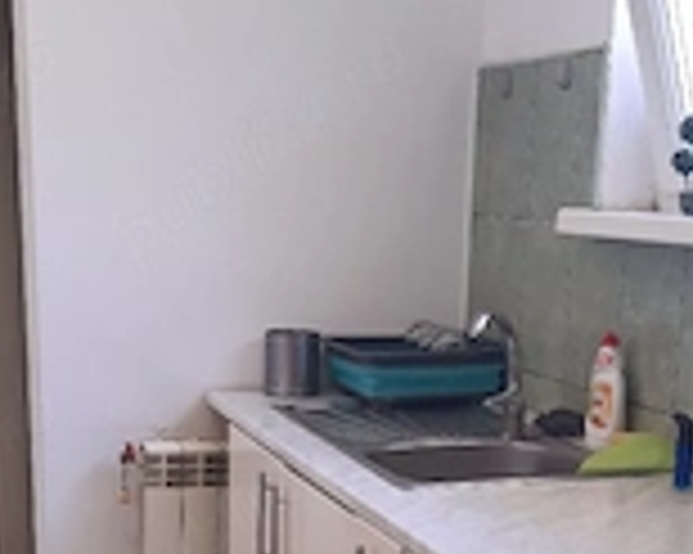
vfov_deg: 22.3
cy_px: 554
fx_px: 1353
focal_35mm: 66
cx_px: 351
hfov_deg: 28.7
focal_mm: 3.92
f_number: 1.7
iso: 125
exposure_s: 1/50
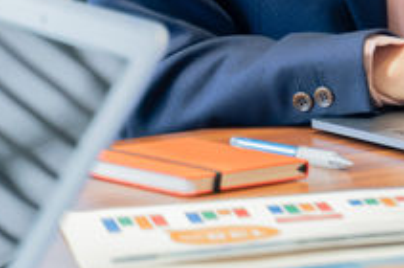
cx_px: 691
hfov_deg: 6.7
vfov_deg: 4.5
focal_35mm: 302
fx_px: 3384
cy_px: -194
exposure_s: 1/125
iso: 640
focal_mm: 75
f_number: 2.8
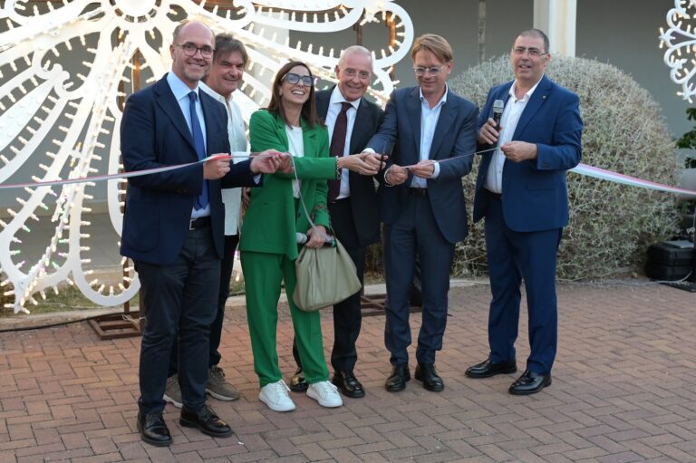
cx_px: 348
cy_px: 232
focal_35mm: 38
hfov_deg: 50.7
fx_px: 734
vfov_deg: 35.0
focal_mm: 38
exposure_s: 1/125
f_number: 5
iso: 1600
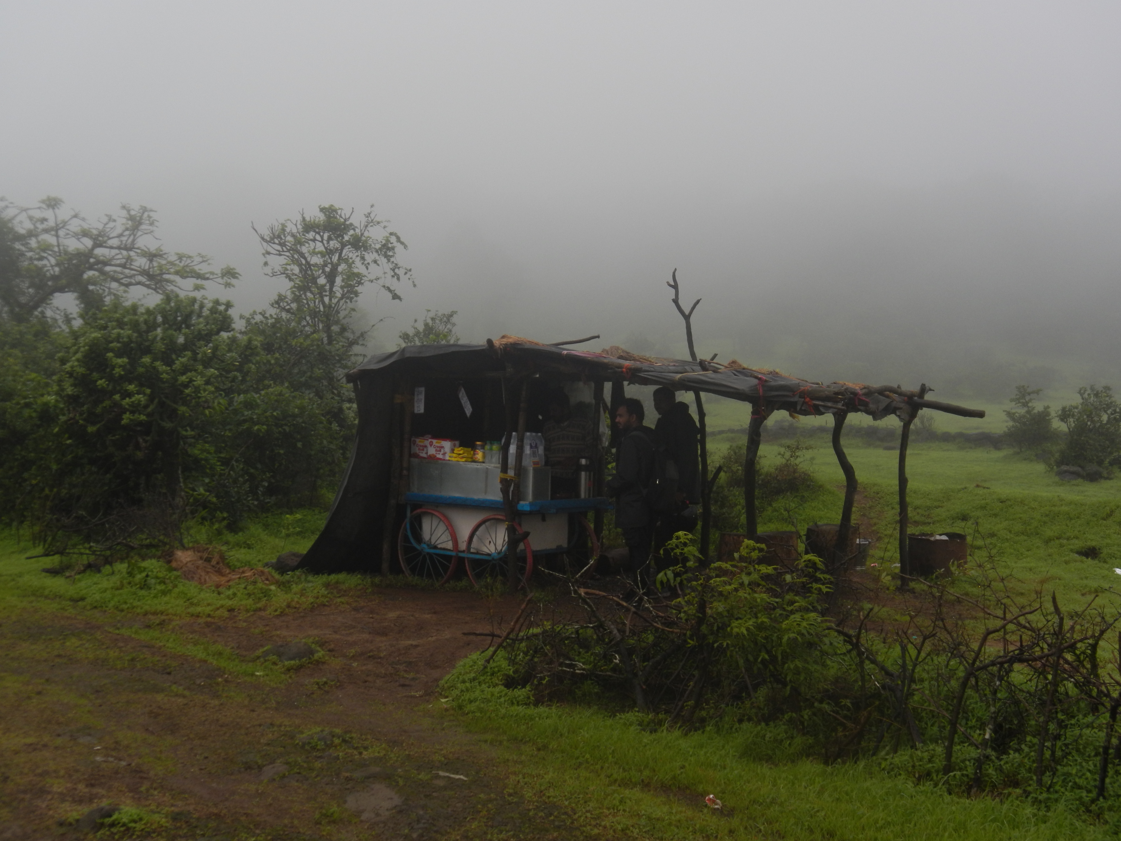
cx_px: 560
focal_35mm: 43
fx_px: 1393
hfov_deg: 43.9
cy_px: 420
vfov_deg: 33.6
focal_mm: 7.7
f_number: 3.8
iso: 125
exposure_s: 1/500
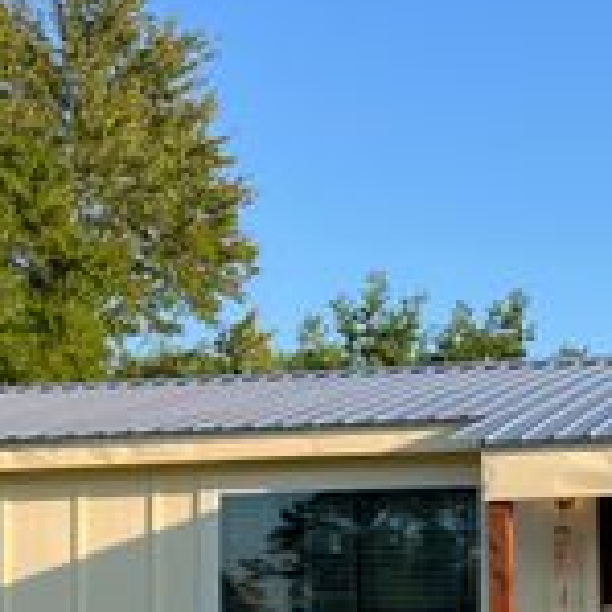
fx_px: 1660
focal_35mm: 83
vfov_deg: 20.4
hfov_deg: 19.9
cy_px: 577
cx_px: 694
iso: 32
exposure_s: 1/923
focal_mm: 3.99
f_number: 1.8
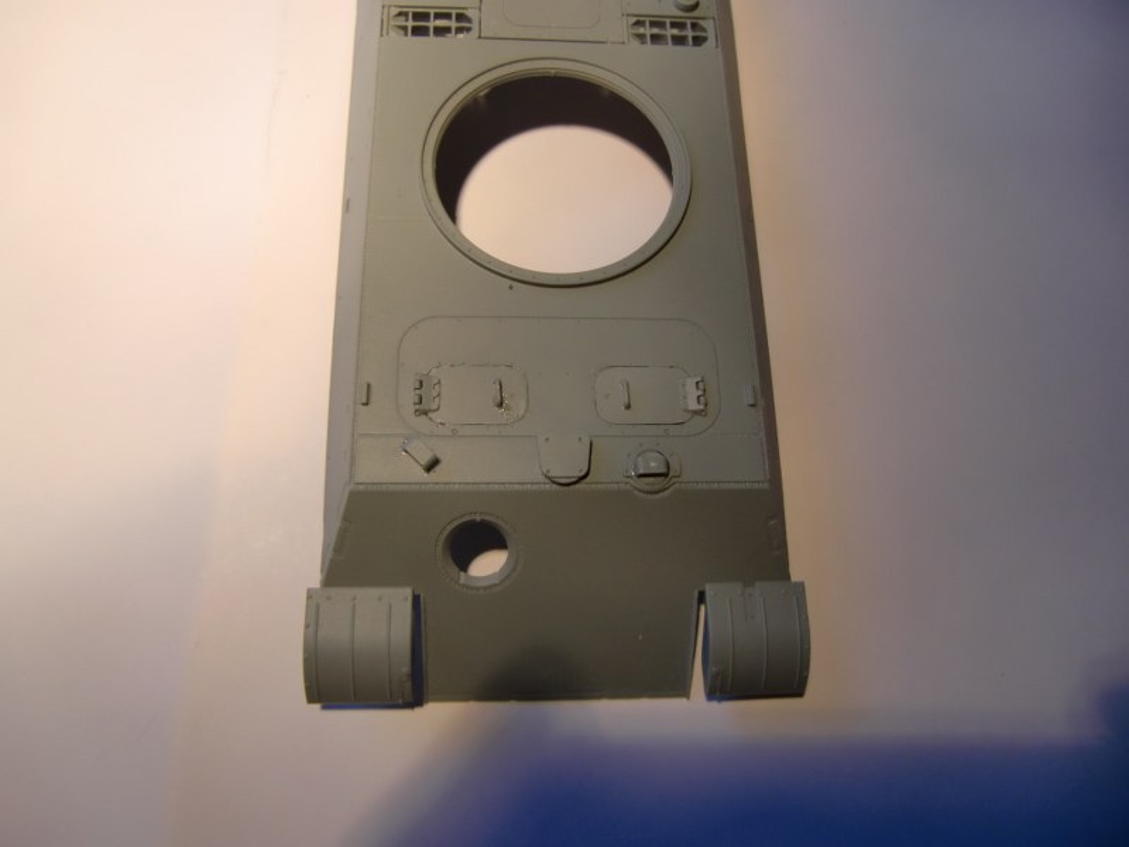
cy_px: 424
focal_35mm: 24
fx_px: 783
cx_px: 564
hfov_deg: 71.6
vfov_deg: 56.8
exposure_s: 1/60
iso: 100
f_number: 3.2
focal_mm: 4.3
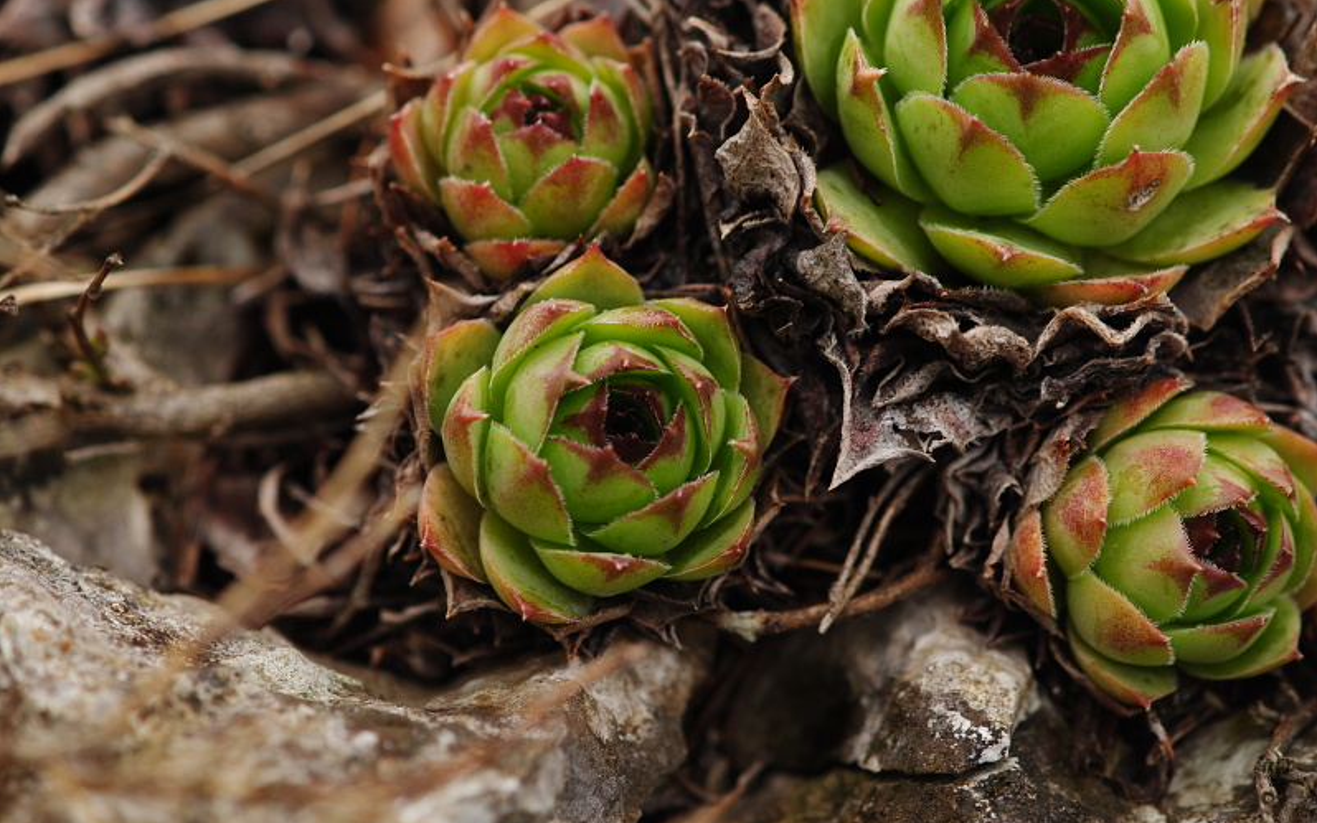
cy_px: 411
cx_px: 658
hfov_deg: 16.0
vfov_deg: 10.0
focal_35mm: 131
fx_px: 4685
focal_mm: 85
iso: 100
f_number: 5.6
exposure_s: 1/160
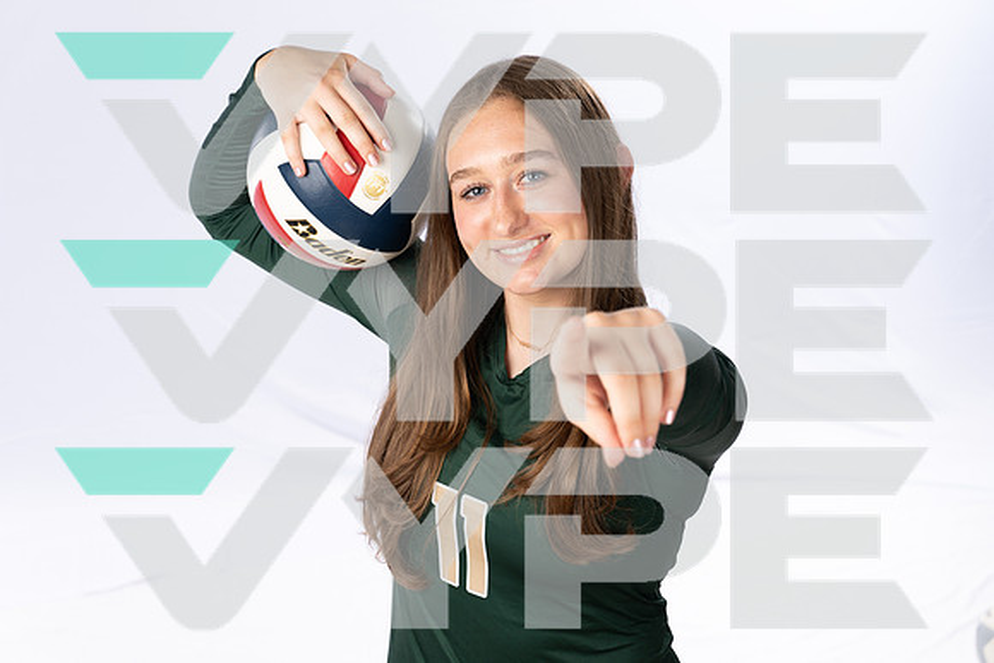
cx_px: 497
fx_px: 1795
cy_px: 332
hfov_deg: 31.0
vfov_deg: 20.9
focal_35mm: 65
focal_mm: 65
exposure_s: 1/250
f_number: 6.3
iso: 160
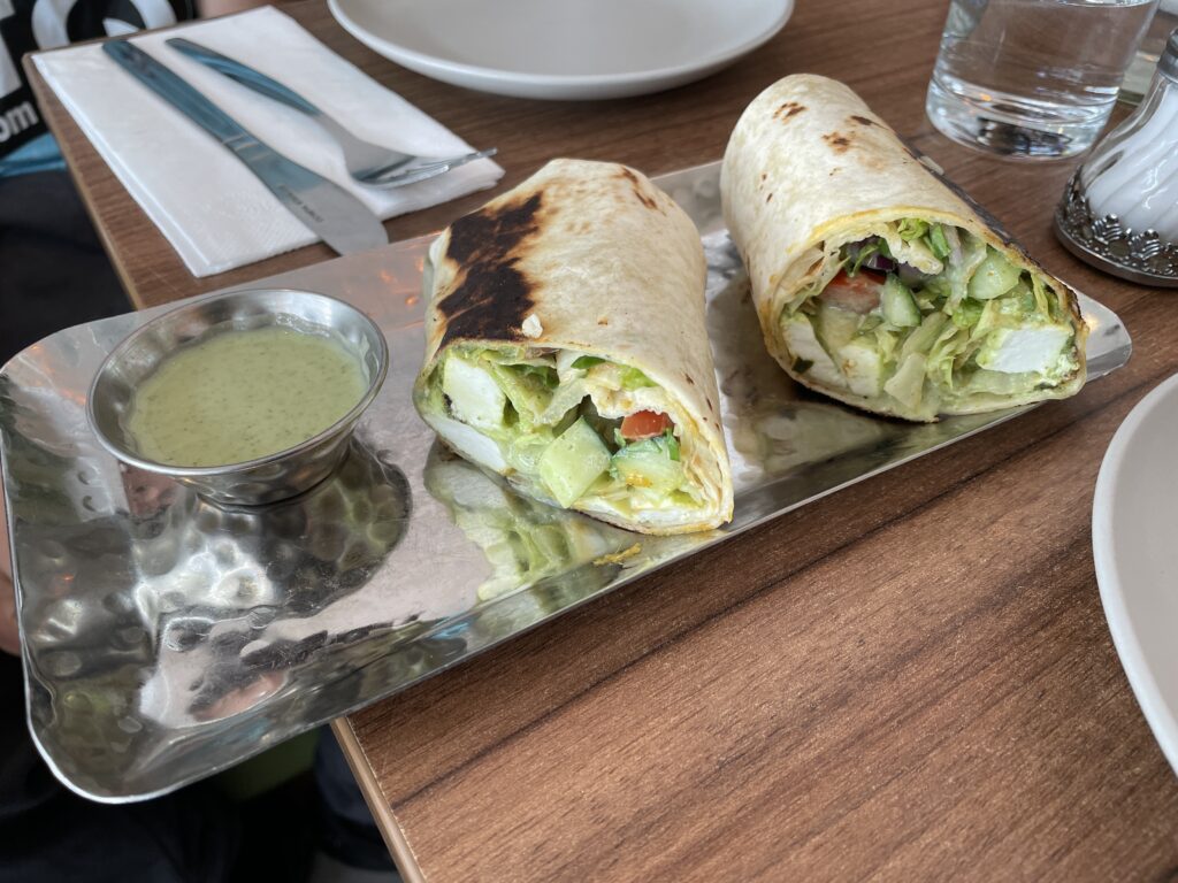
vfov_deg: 53.1
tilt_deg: -45.0
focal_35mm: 26
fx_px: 885
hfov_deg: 67.3
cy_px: 442
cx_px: 589
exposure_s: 1/100
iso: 64
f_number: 1.6
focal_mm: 4.2
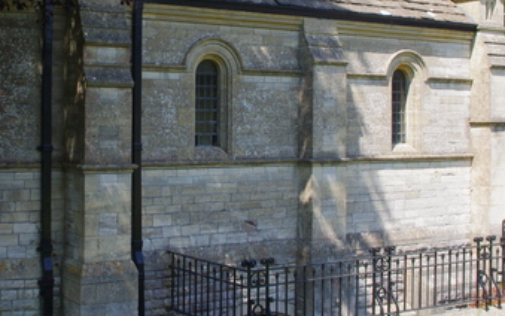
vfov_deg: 23.0
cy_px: 103
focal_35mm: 56
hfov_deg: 35.8
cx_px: 156
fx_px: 771
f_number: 11
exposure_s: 1/160
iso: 400
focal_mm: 21.25
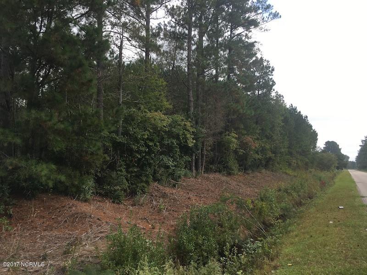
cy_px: 138
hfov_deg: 61.7
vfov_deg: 48.2
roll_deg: -0.1
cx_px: 184
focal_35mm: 29
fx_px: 307
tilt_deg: +6.7
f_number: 2.2
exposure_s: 1/712
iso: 25
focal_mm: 4.15
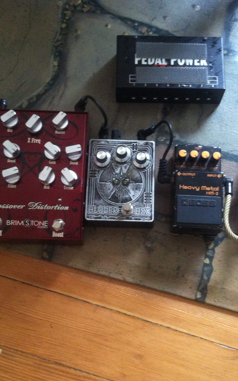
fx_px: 519
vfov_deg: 40.3
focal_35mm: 50
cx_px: 134
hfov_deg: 25.8
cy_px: 192
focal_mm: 3.85
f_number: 2.8
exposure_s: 1/15
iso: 320
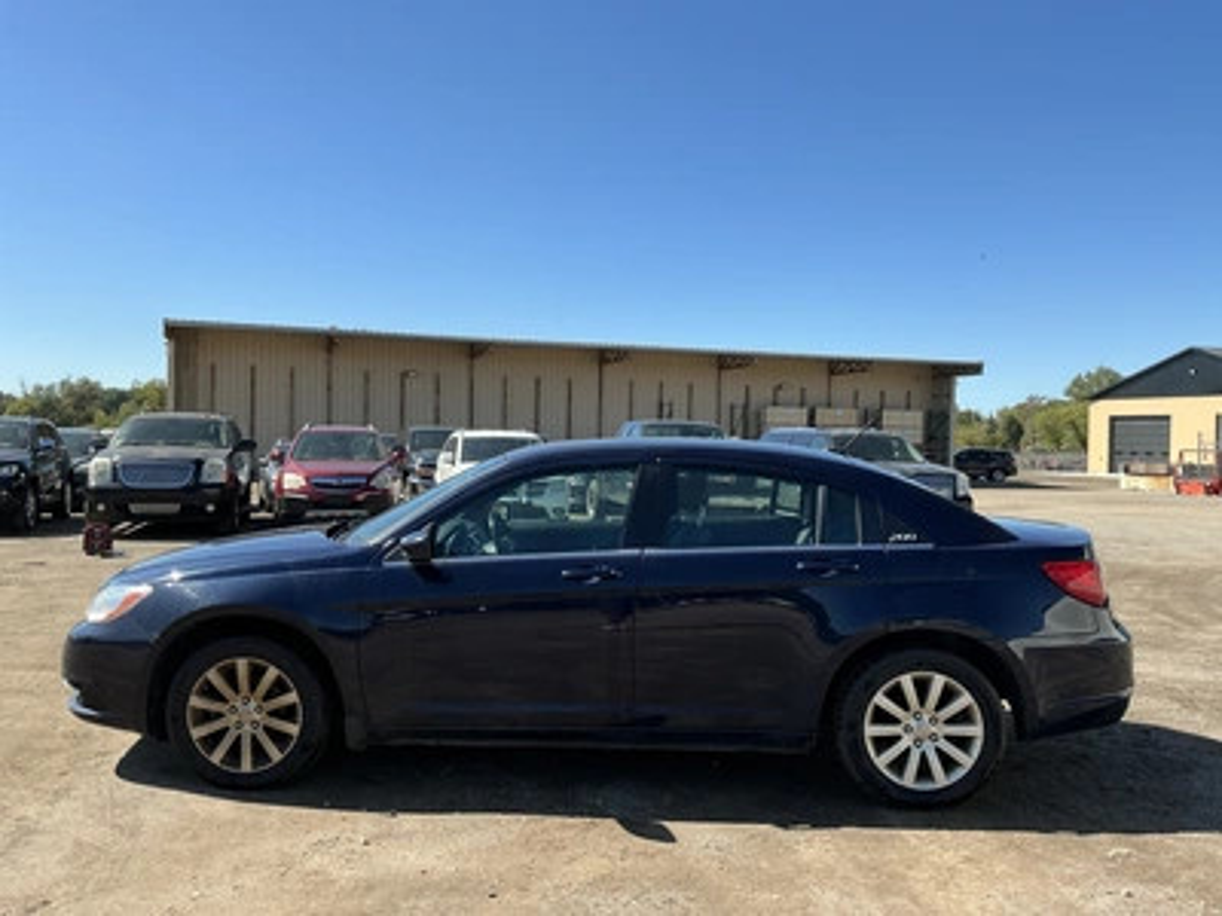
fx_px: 988
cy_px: 458
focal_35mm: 28
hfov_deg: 63.4
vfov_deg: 49.7
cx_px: 611
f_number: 1.8
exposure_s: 1/1377
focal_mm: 3
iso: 25
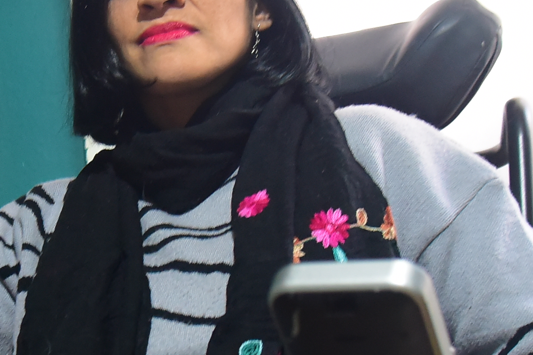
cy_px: 225
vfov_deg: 12.8
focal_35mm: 107
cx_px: 3
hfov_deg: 18.6
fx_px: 1584
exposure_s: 1/40
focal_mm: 24
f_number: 4
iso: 2000
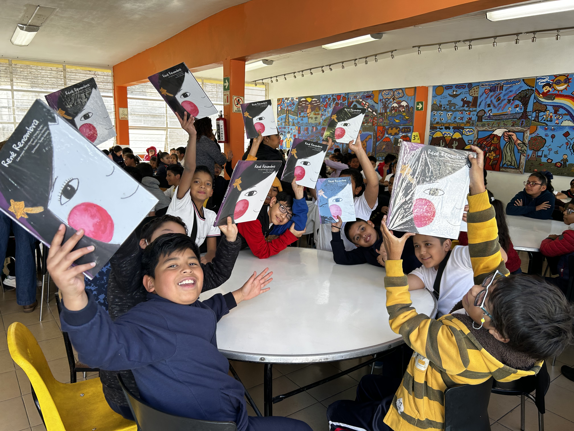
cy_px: 216
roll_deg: -0.7
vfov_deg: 53.1
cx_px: 287
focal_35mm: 26
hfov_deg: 67.3
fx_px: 431
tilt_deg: -10.2
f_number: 1.5
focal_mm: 5.7
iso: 32
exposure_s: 1/151
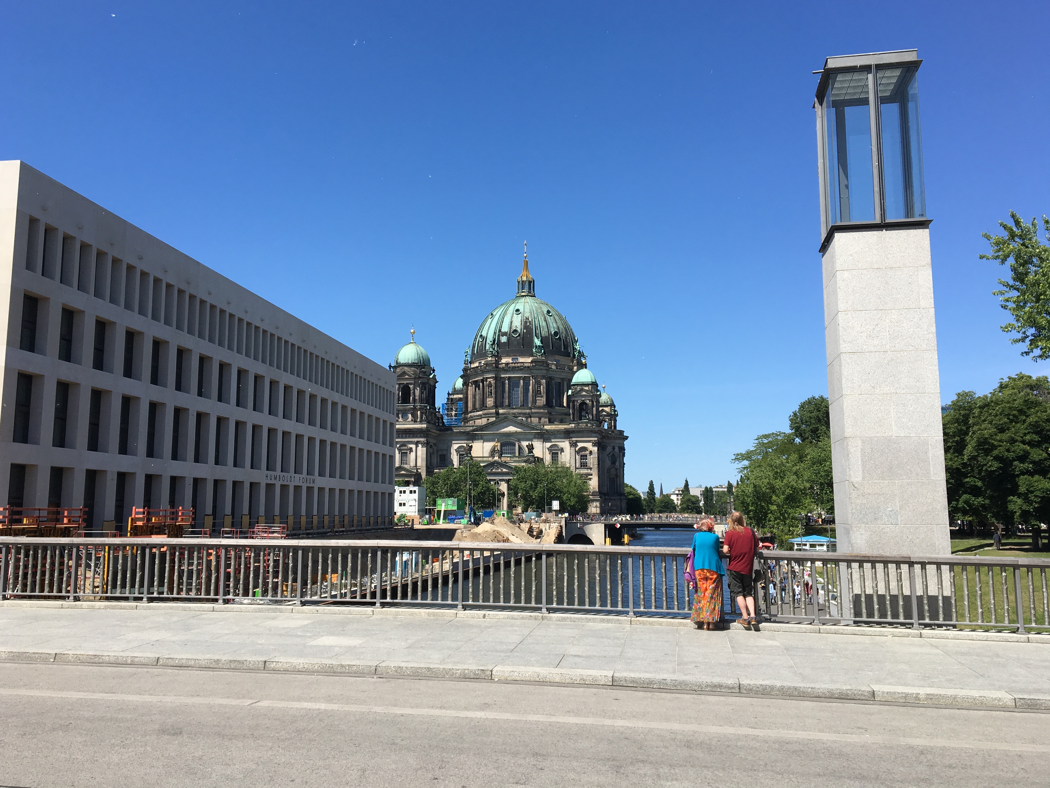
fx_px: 910
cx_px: 518
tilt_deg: +7.6
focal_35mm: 30
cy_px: 383
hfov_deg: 60.0
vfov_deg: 46.8
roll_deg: +0.0
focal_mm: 4.15
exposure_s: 1/1672
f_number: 2.2
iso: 25
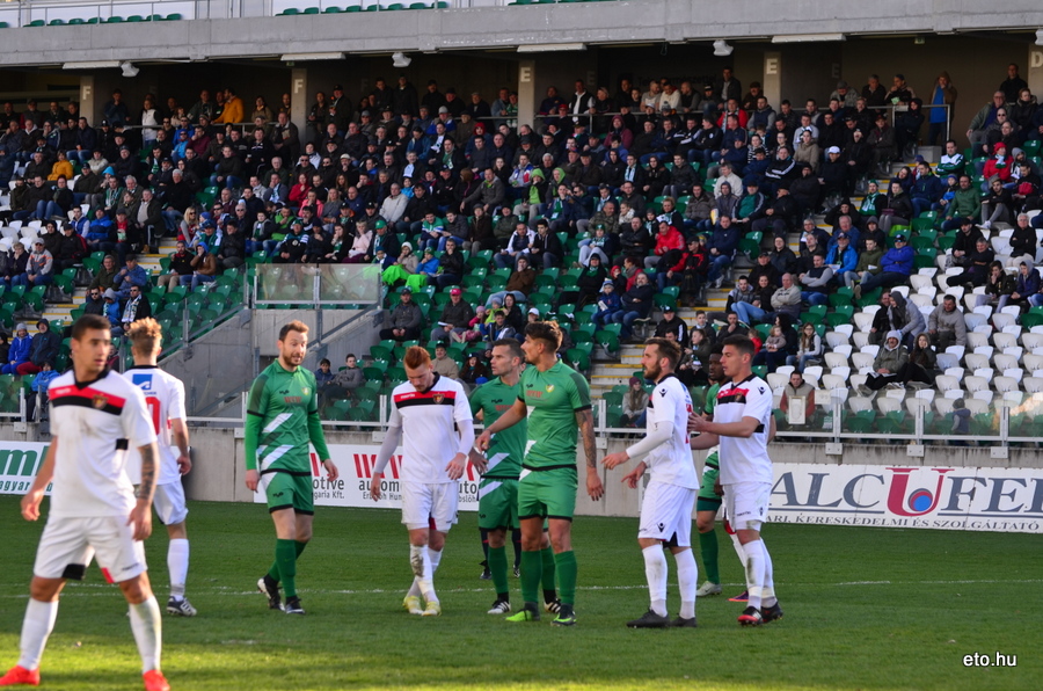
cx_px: 522
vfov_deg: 8.1
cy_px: 346
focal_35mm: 168
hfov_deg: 12.3
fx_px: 4857
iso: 200
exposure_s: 1/320
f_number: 4.8
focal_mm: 112
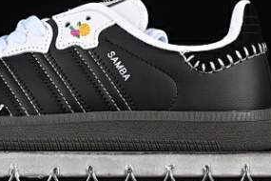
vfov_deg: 7.1
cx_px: 68
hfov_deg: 10.7
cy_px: 8
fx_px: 1445
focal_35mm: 192
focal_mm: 50
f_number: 6.3
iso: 160
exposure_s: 1/60
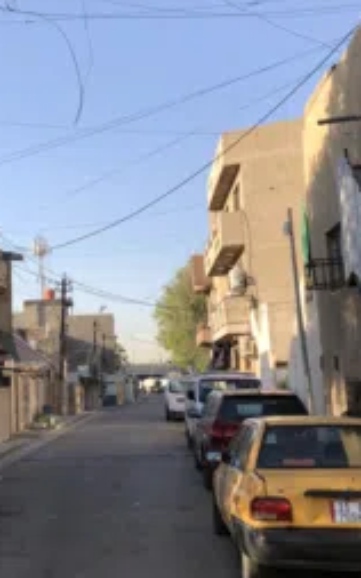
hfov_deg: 26.5
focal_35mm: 47
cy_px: 304
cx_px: 34
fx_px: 740
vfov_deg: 42.6
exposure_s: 1/873
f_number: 1.8
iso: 20
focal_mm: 3.99
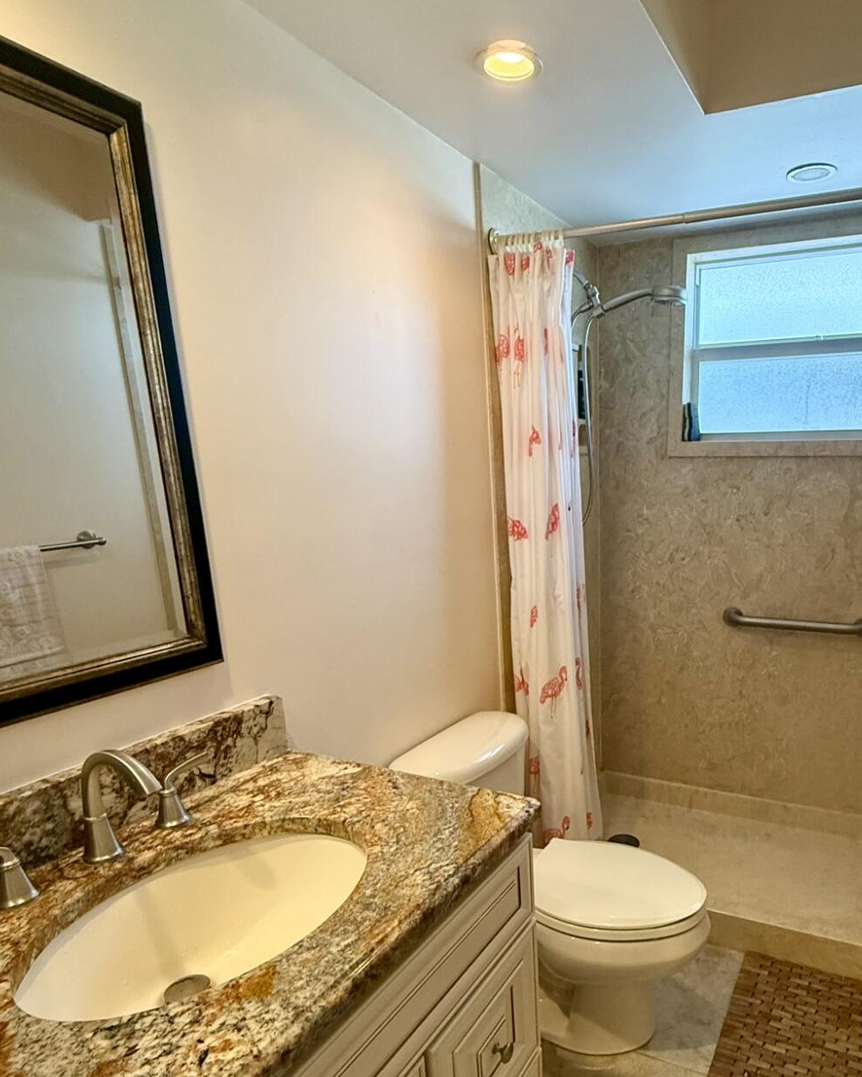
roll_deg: -0.2
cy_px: 664
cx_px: 597
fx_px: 701
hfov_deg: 61.1
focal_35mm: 22
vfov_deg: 73.9
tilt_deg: -15.6
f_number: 2.2
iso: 320
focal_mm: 2.22
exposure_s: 1/120
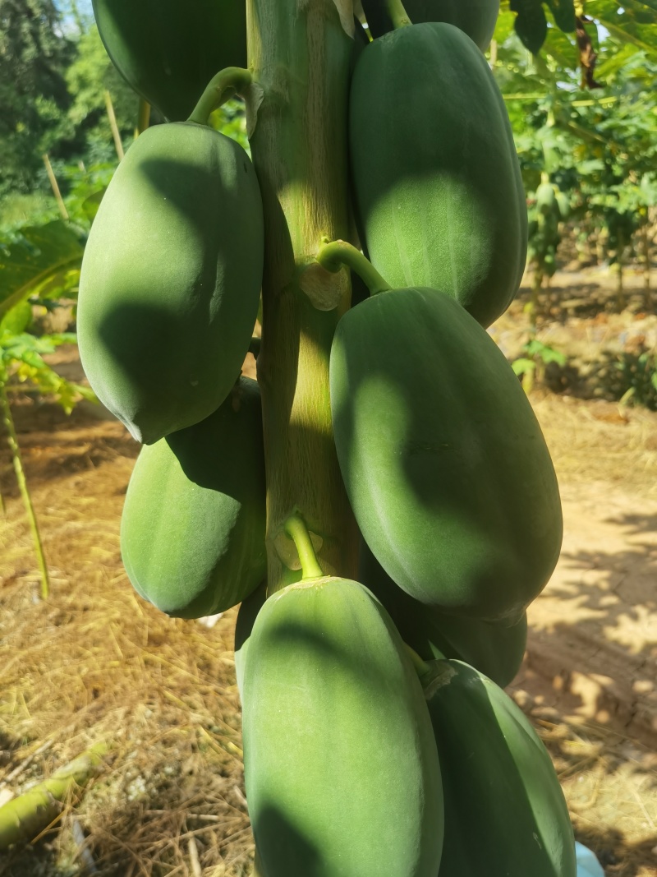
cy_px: 438
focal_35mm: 27
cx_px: 328
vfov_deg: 65.3
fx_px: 683
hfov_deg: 51.3
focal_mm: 6.71
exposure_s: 1/1629
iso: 50
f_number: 1.9
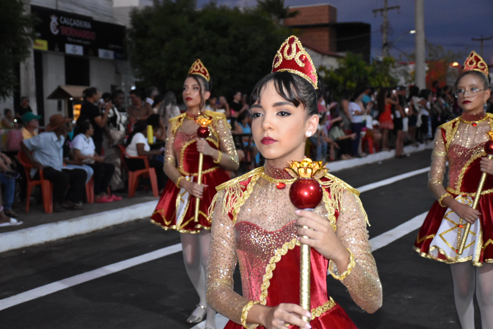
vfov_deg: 18.9
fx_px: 986
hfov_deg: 28.1
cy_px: 164
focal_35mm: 72
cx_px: 246
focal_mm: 48
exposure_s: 1/100
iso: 3200
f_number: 4.5
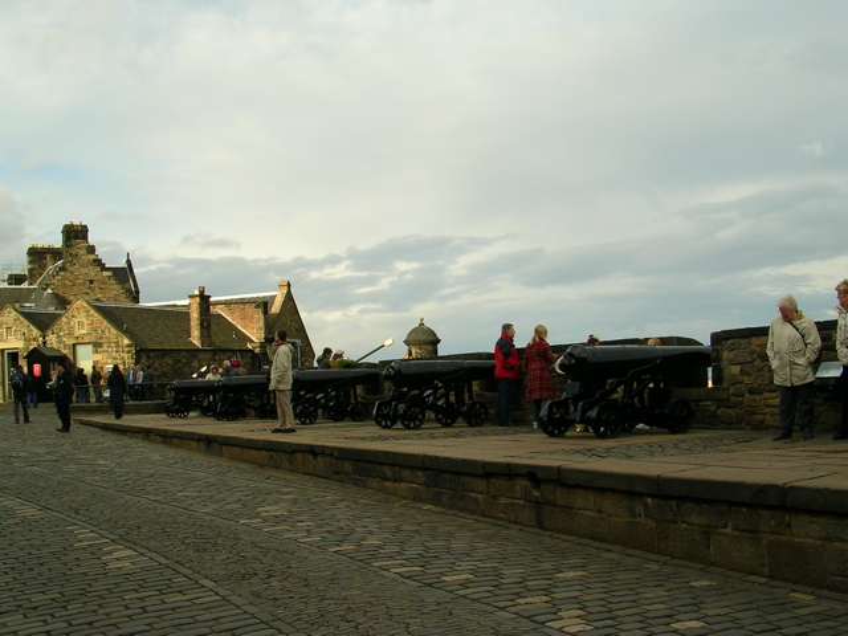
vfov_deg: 37.7
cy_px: 318
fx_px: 931
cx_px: 424
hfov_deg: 49.0
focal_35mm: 38
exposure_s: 1/205
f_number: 5.6
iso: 50
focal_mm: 5.8
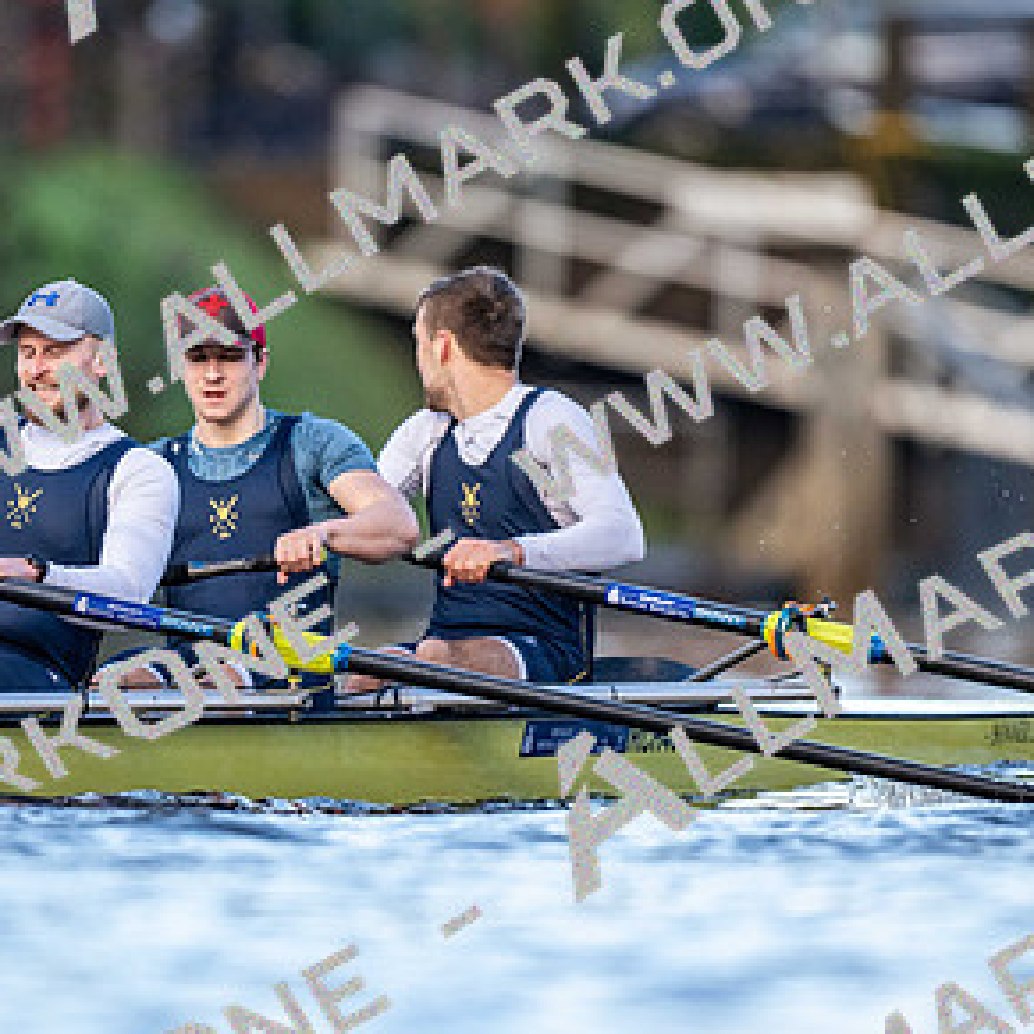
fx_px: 34403
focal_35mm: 1018
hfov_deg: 1.7
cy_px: 563
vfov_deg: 1.7
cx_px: 252
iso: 1600
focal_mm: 600
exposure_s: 1/2500
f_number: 4
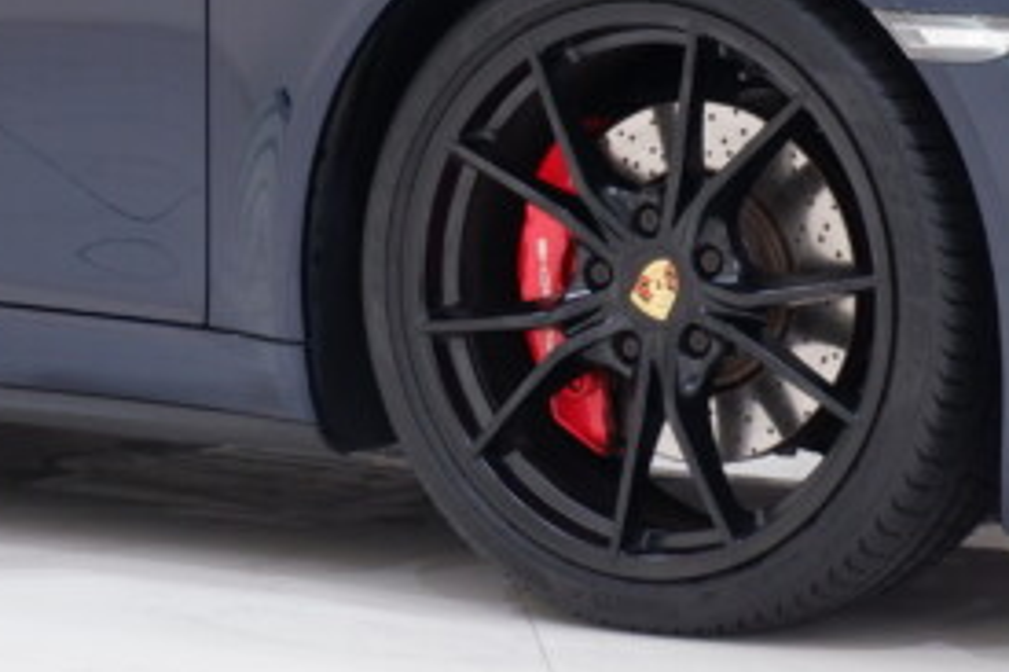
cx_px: 297
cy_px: -31
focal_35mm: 220
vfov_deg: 6.2
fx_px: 6162
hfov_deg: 9.4
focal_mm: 39.6
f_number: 5.6
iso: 500
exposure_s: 1/85
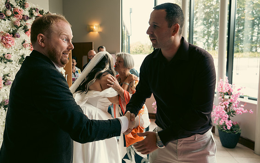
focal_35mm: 27
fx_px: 191
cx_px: 129
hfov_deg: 68.4
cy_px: 79
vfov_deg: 46.0
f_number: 3.5
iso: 400
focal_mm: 26
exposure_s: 1/160
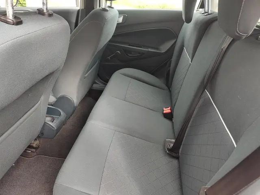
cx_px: 130
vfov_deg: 58.9
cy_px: 98
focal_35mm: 23
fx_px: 173
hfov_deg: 73.9
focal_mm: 5.56
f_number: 1.8
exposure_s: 1/100
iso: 137
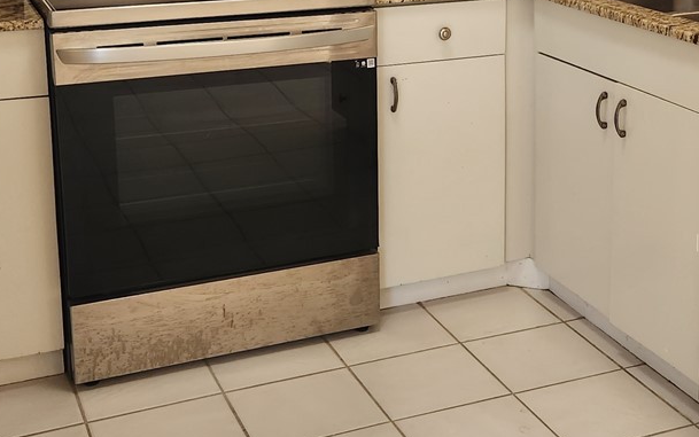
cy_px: 65
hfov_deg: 31.6
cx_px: 497
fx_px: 1220
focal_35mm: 64
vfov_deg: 20.0
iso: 125
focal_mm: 5.4
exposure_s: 1/180
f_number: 1.8
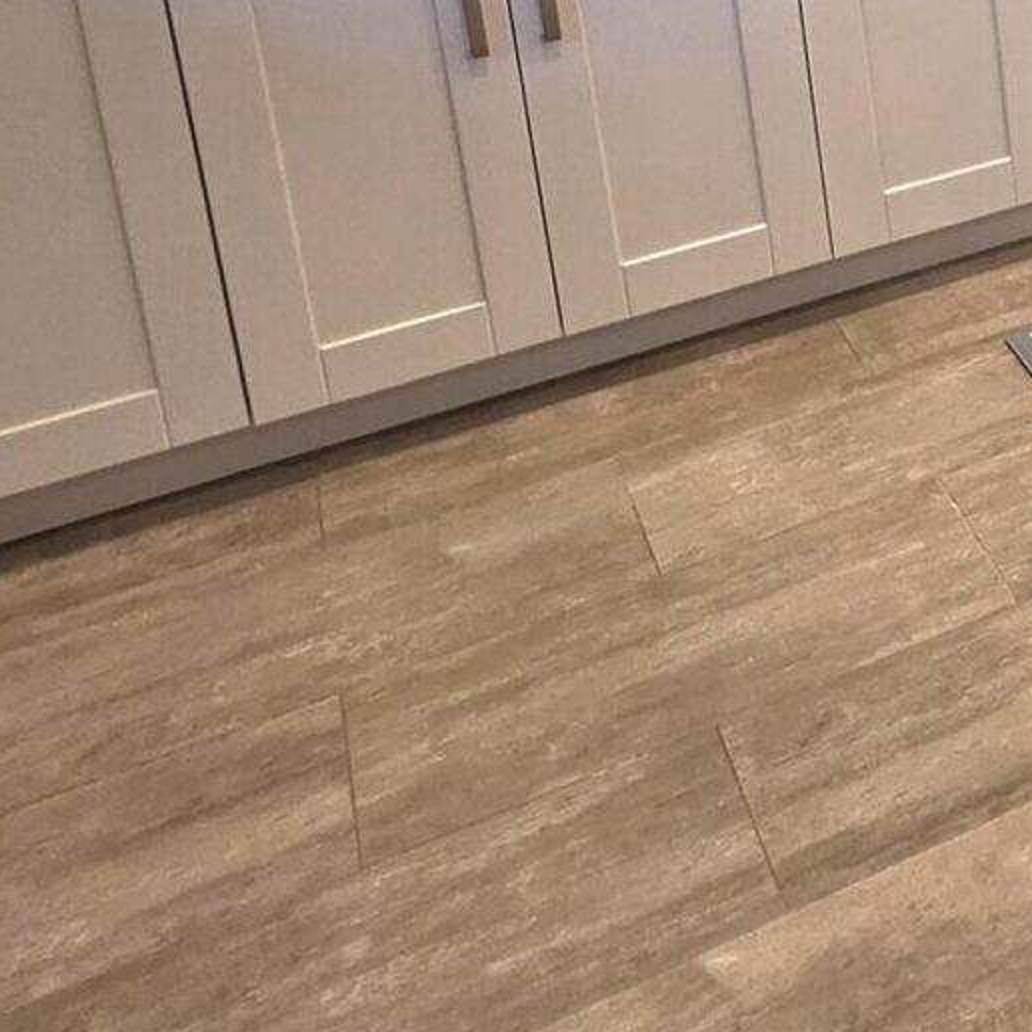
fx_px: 1923
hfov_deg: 22.4
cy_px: -240
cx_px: 1694
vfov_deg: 26.4
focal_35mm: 57
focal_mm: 2.2
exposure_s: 1/120
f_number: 1.9
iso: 250
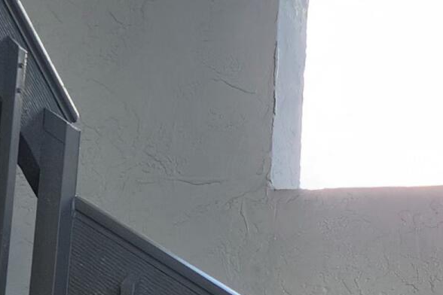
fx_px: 1501
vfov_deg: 11.2
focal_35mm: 122
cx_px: 633
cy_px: 280
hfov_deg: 15.7
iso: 20
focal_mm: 5.4
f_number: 1.8
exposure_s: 1/224
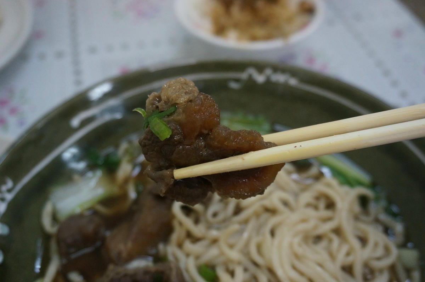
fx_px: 460
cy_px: 141
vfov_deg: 34.2
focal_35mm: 39
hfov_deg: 49.6
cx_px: 212
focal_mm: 26
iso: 1600
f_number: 4.5
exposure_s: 1/160
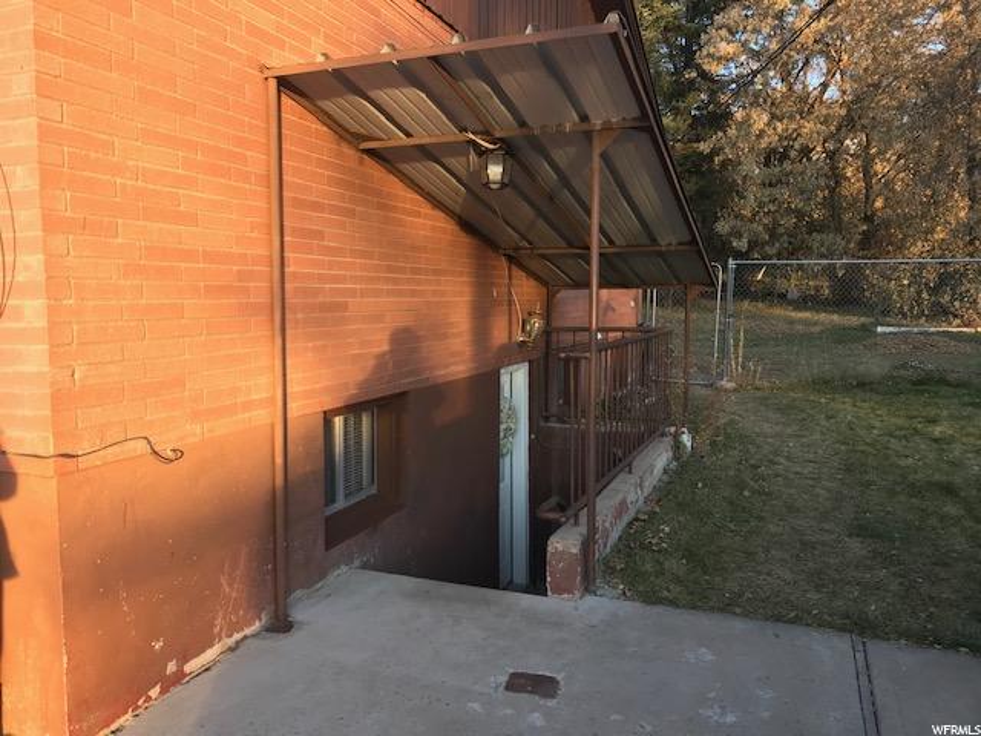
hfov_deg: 63.4
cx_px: 490
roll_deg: -1.0
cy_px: 368
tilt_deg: -4.2
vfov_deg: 49.7
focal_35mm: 28
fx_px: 794
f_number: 1.8
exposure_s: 1/123
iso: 20
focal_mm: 3.99
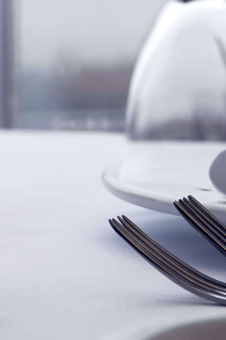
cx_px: -1
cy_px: 113
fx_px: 2037
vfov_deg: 9.5
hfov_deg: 6.3
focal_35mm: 216
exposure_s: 1/60
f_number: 5.6
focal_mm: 55
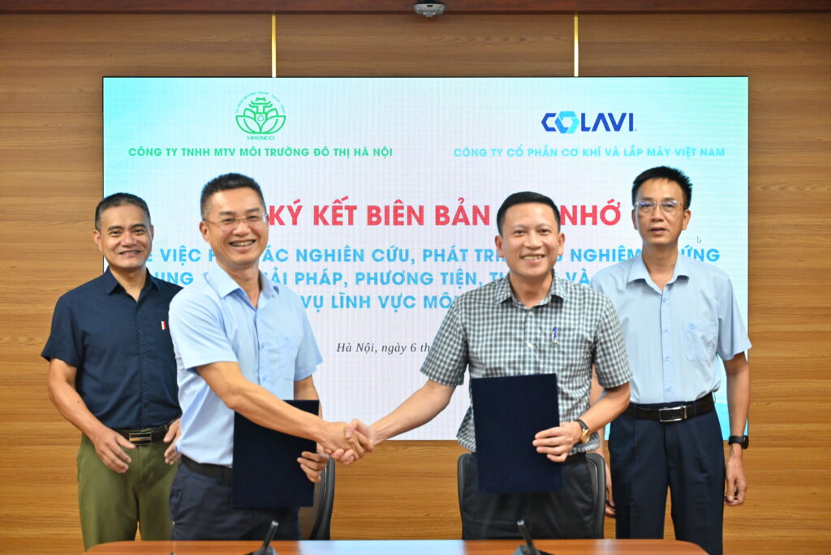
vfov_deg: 23.4
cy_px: 278
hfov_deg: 34.5
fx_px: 1340
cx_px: 416
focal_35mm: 58
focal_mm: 58
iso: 2500
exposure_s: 1/200
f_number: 4
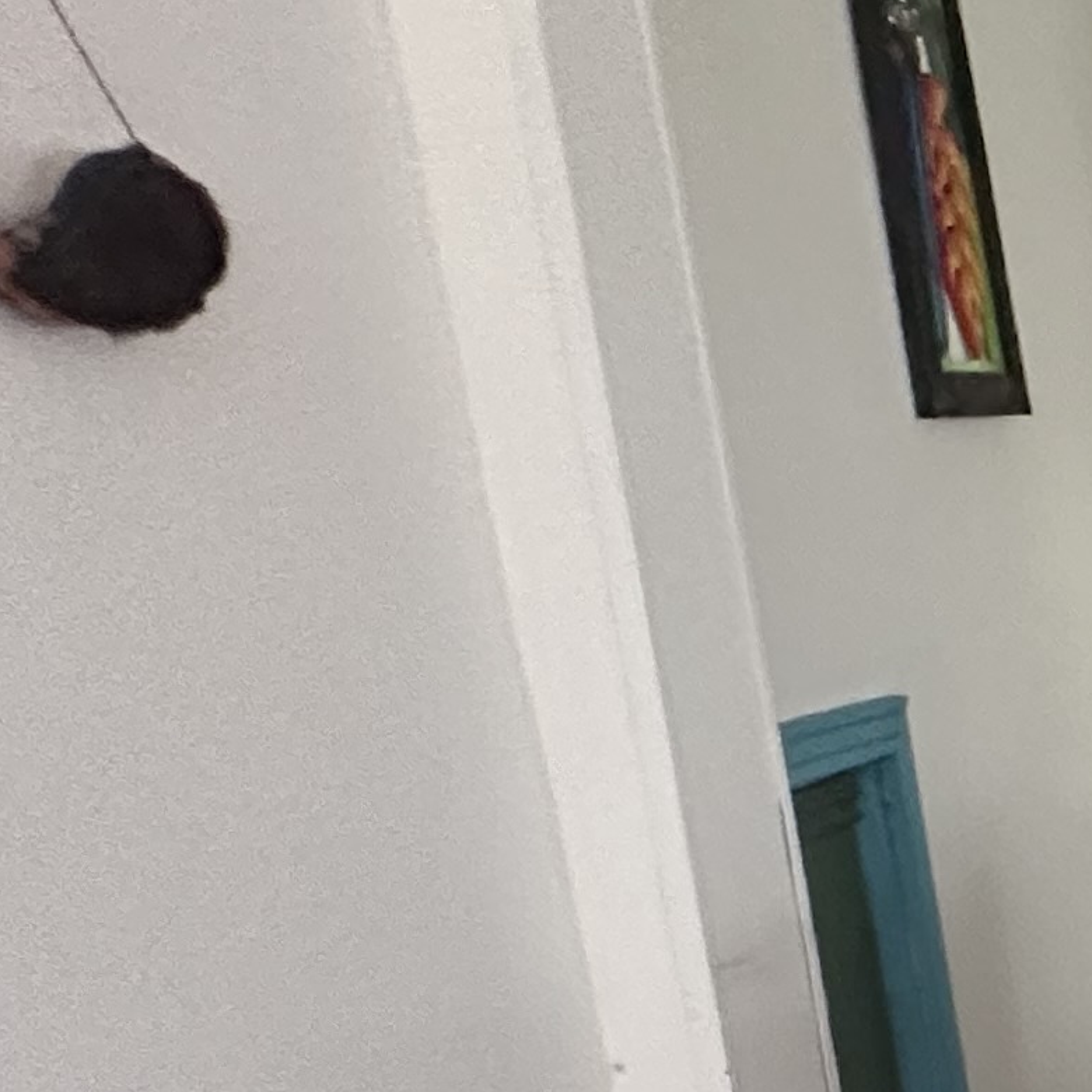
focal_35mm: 64
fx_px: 2284
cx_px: 2702
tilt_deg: -10.5
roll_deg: +0.0
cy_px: 951
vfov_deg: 26.1
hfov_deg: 14.6
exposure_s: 1/60
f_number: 2.2
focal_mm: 2.22
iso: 500
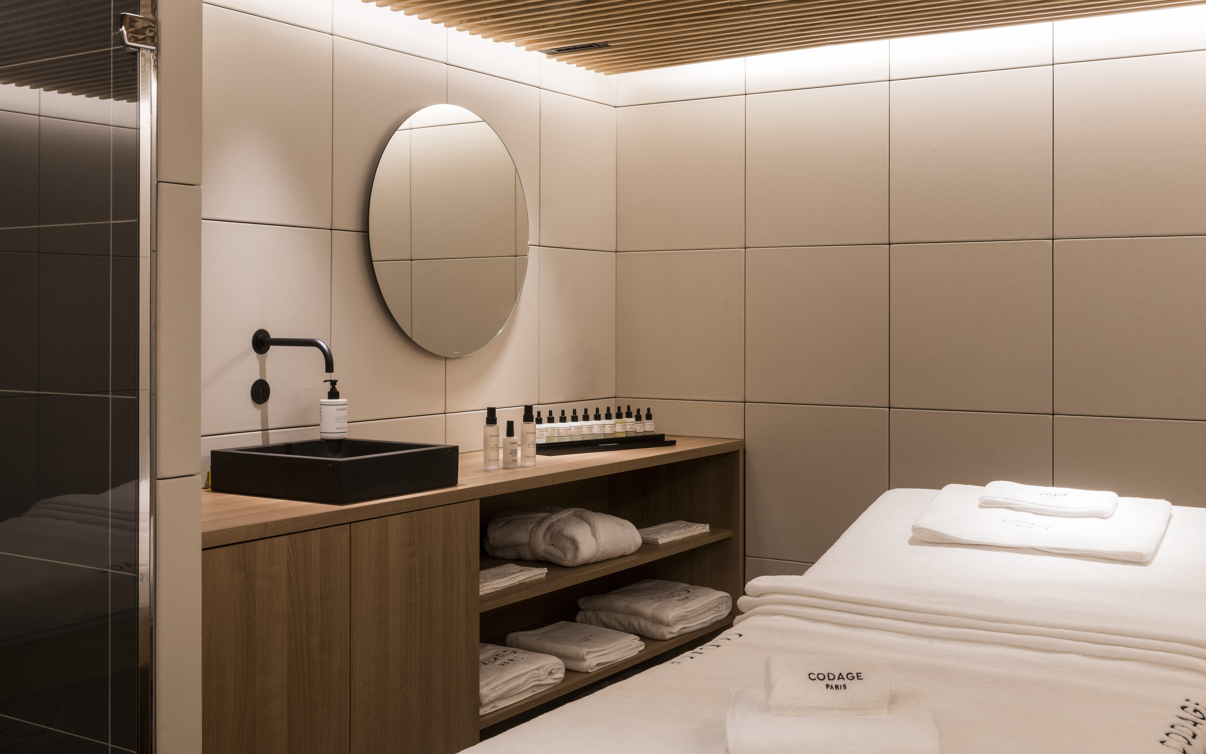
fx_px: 1282
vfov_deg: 32.8
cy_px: 373
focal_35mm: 39
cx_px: 600
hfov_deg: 50.4
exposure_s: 1.3
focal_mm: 38
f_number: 20
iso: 200
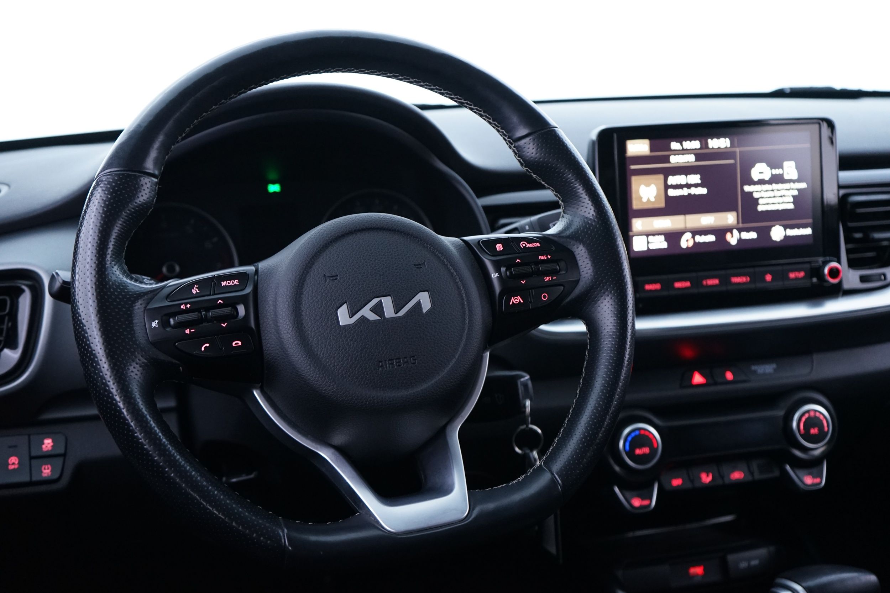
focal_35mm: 45
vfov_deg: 29.9
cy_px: 296
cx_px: 445
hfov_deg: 43.6
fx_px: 1112
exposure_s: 1/13
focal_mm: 45
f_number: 4.5
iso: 2000
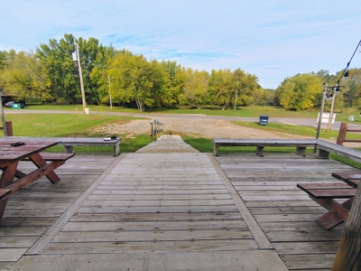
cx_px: 180
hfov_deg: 94.5
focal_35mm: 16
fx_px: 167
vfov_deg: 78.1
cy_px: 136
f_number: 2.2
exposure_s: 1/622
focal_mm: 2.13
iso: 100
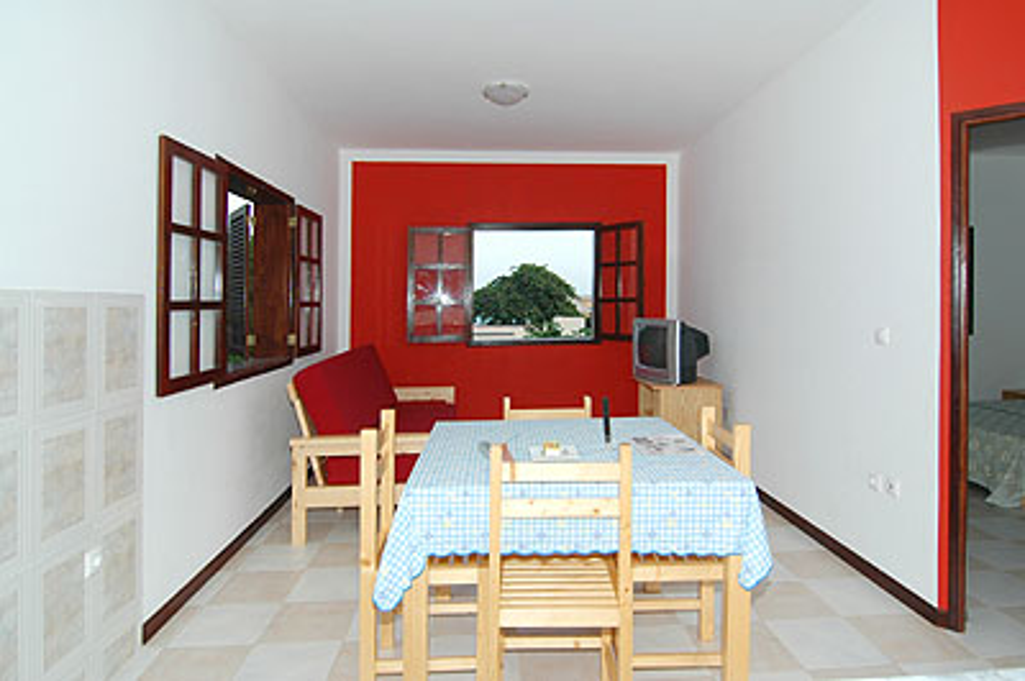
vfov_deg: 59.4
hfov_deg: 81.3
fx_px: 597
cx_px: 512
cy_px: 340
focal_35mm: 21
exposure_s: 1/125
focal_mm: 14
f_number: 5.6
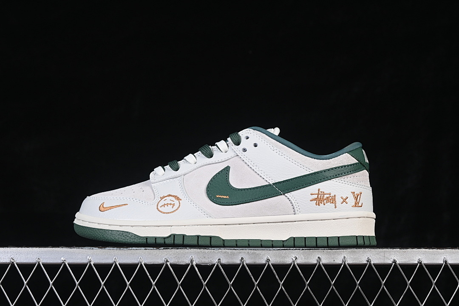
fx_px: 956
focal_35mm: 75
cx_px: 230
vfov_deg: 18.2
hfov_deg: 27.0
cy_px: 153
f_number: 8
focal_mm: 50
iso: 160
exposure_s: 1/80
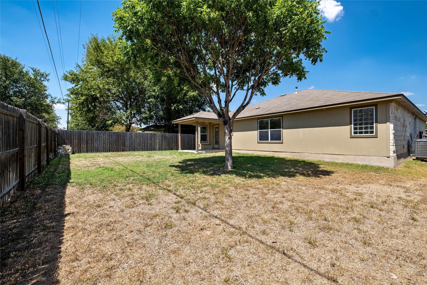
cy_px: 142
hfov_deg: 100.4
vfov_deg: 77.3
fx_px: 178
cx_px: 214
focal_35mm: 15
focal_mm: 10
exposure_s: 1/2500
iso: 160
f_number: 8
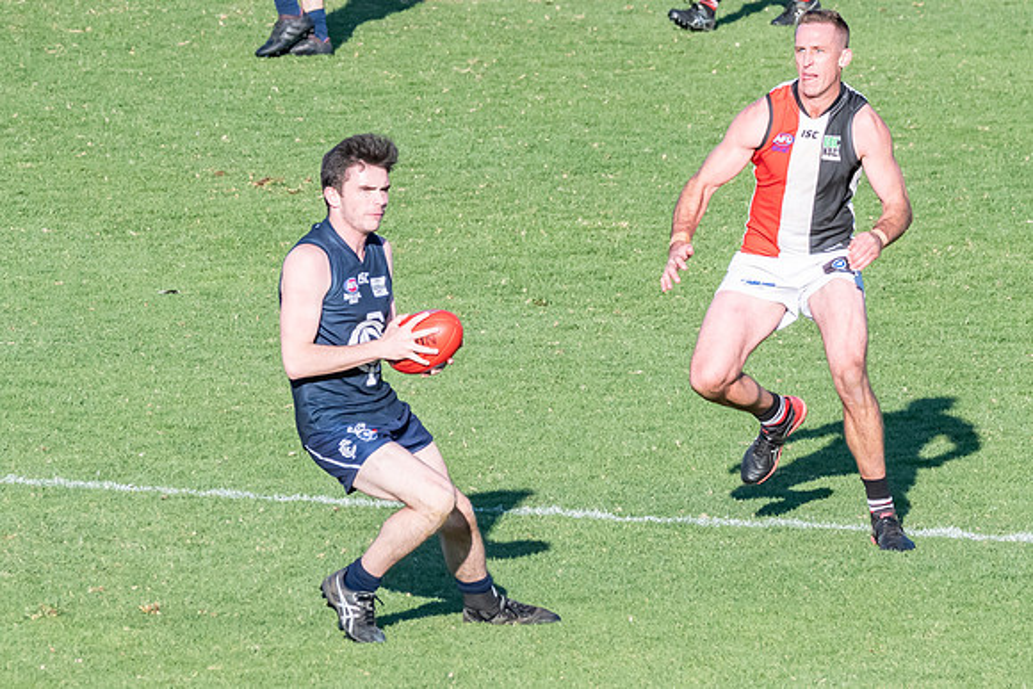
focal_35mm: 705
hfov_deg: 2.9
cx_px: 456
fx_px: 20246
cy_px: 428
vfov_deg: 2.0
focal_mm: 280
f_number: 10
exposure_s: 1/1250
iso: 800
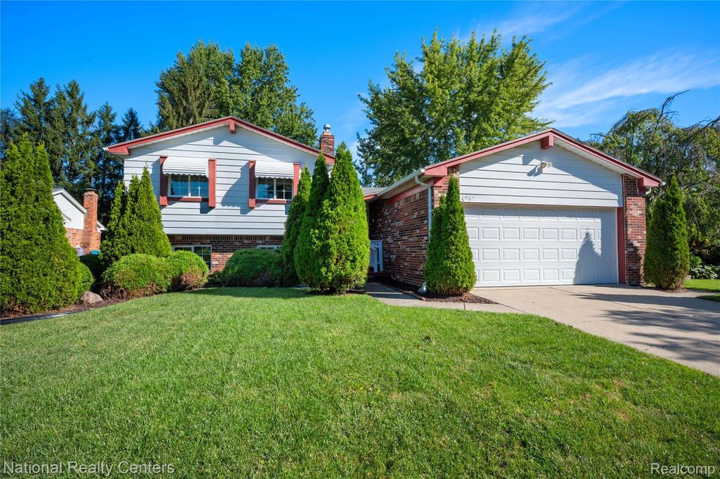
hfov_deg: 90.0
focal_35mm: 18
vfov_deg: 67.3
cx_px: 360
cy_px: 240
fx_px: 360
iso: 100
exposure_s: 1/100
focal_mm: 18
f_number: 11
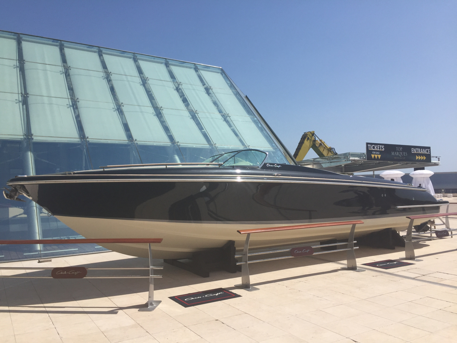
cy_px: 172
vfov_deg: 48.2
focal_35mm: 29
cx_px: 228
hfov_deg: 61.7
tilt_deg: +3.2
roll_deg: +0.9
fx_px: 383
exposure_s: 1/3968
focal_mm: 4.15
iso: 32
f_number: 2.2
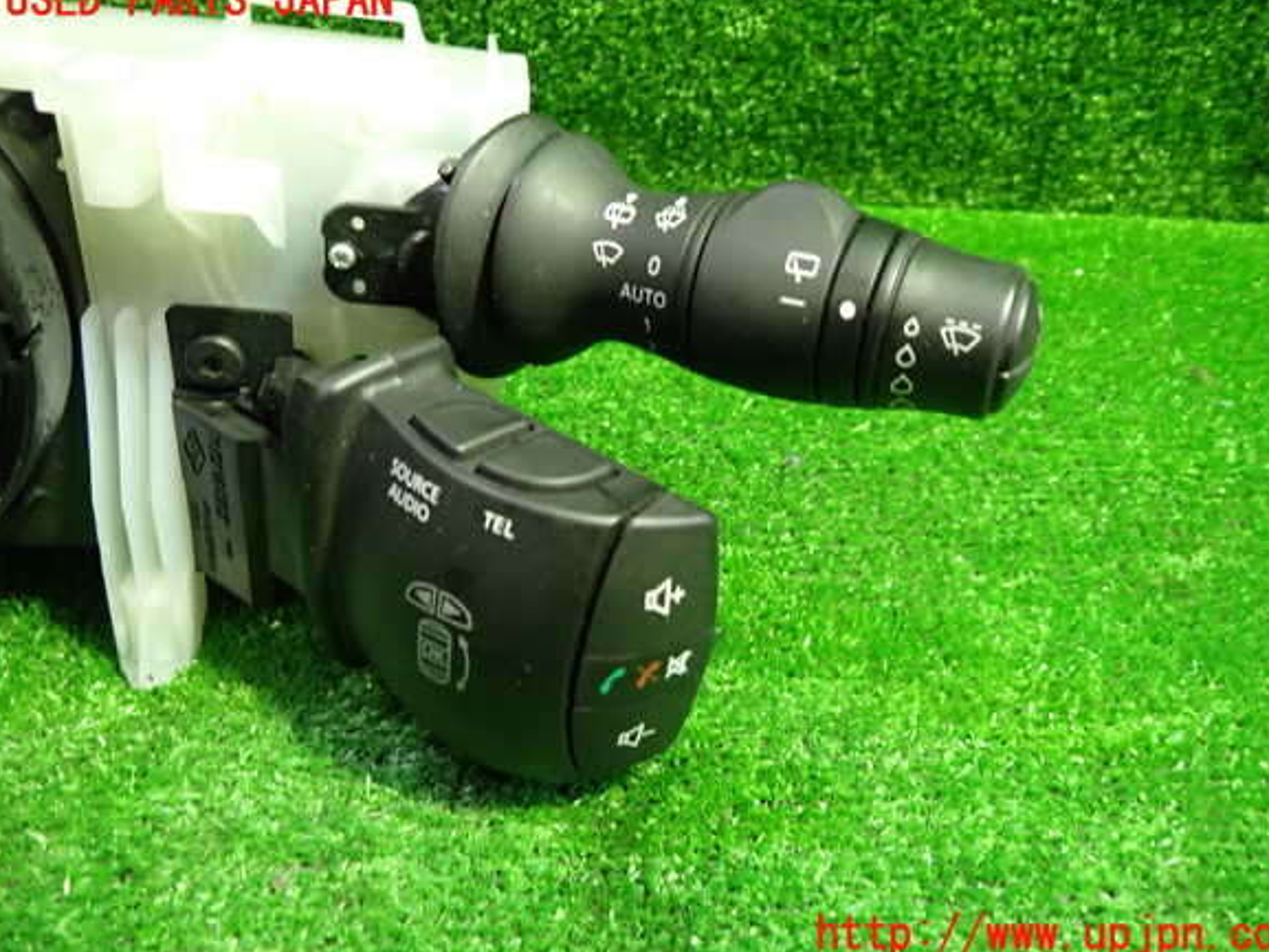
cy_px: 468
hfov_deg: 67.3
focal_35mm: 26
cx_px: 653
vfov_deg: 53.1
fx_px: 953
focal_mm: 4.5
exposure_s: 1/30
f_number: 2
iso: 400
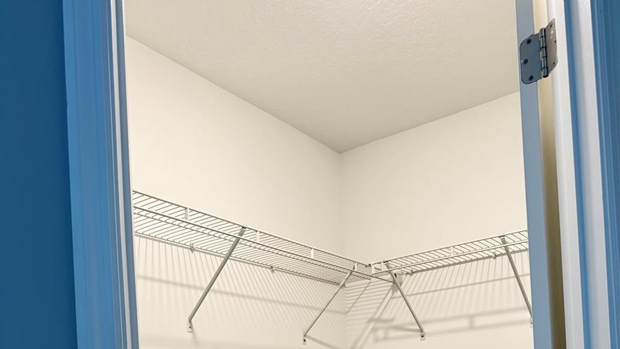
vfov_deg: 30.0
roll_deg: +2.2
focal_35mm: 35
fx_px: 575
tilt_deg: +1.2
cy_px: 391
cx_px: 309
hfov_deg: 56.6
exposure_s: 1/60
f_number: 1.78
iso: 200
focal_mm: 6.76
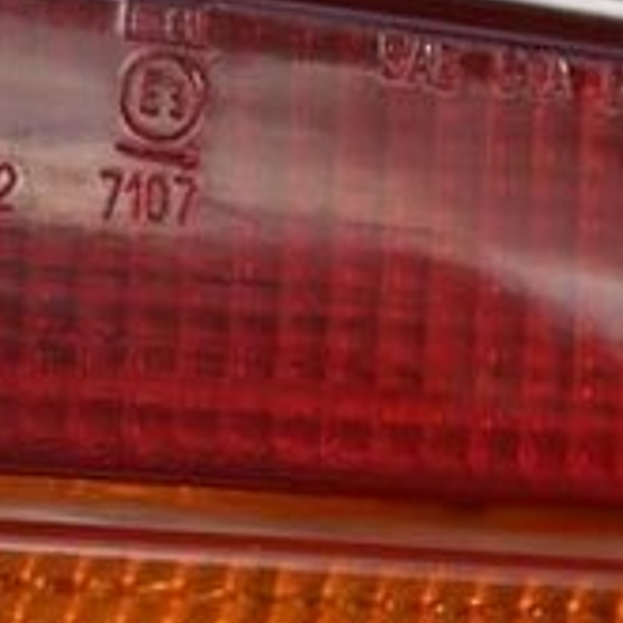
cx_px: -1099
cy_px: 984
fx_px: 8837
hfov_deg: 3.9
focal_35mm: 434
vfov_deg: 4.0
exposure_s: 1/200
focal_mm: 70
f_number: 5.6
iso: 250
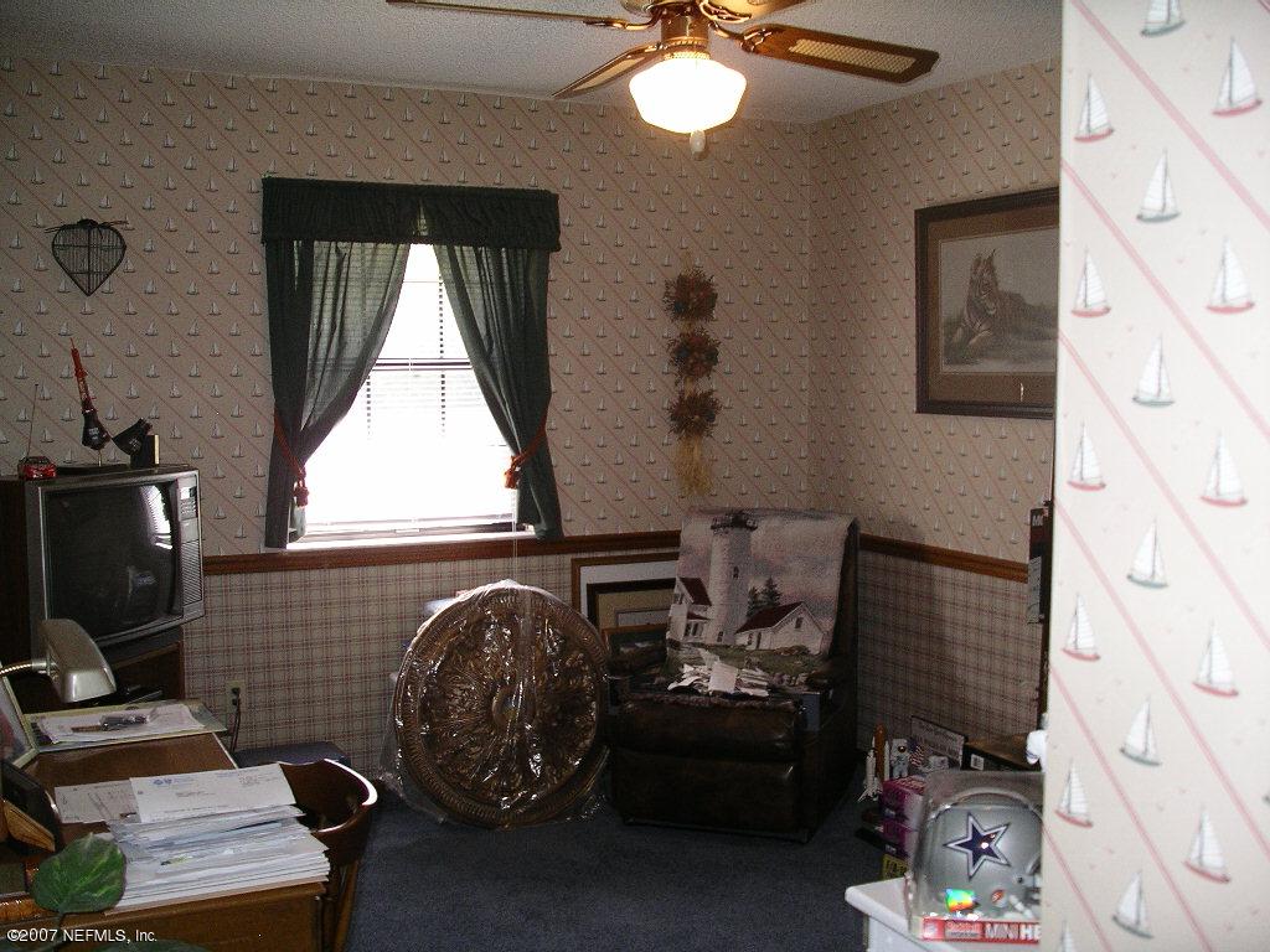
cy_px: 476
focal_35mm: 37
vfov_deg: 38.7
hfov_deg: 50.1
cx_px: 635
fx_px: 1357
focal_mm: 7.8
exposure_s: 1/40
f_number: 2.8
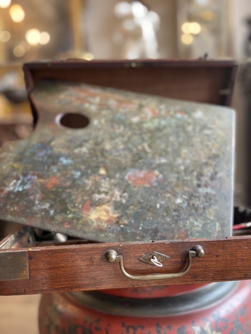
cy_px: 167
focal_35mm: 26
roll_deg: +2.5
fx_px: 251
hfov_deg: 53.1
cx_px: 126
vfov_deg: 67.3
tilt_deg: -3.4
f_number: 1.6
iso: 160
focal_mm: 4.2
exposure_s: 1/50
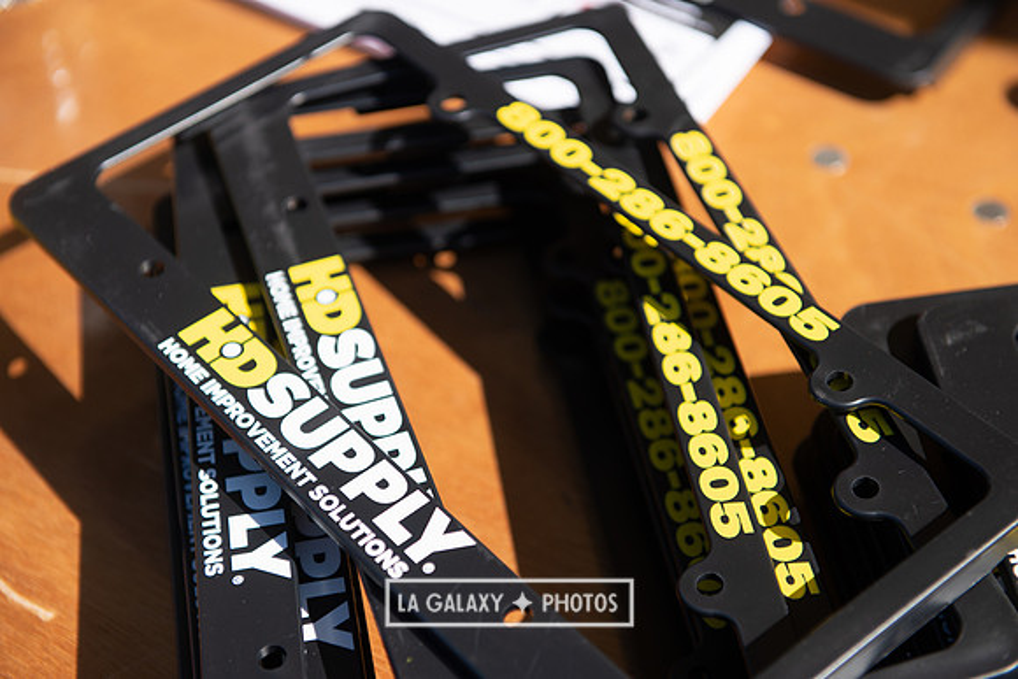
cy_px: 340
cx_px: 509
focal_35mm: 70
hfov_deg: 28.8
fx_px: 1980
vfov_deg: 19.5
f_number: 4
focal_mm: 70
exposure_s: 1/3200
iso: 250
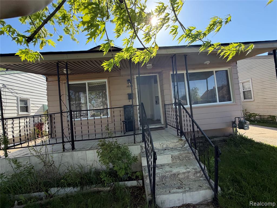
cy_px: 104
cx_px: 138
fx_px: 112
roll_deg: +5.3
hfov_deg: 102.1
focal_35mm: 14
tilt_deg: +3.4
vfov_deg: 85.7
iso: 40
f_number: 2.2
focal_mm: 2.22
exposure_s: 1/514
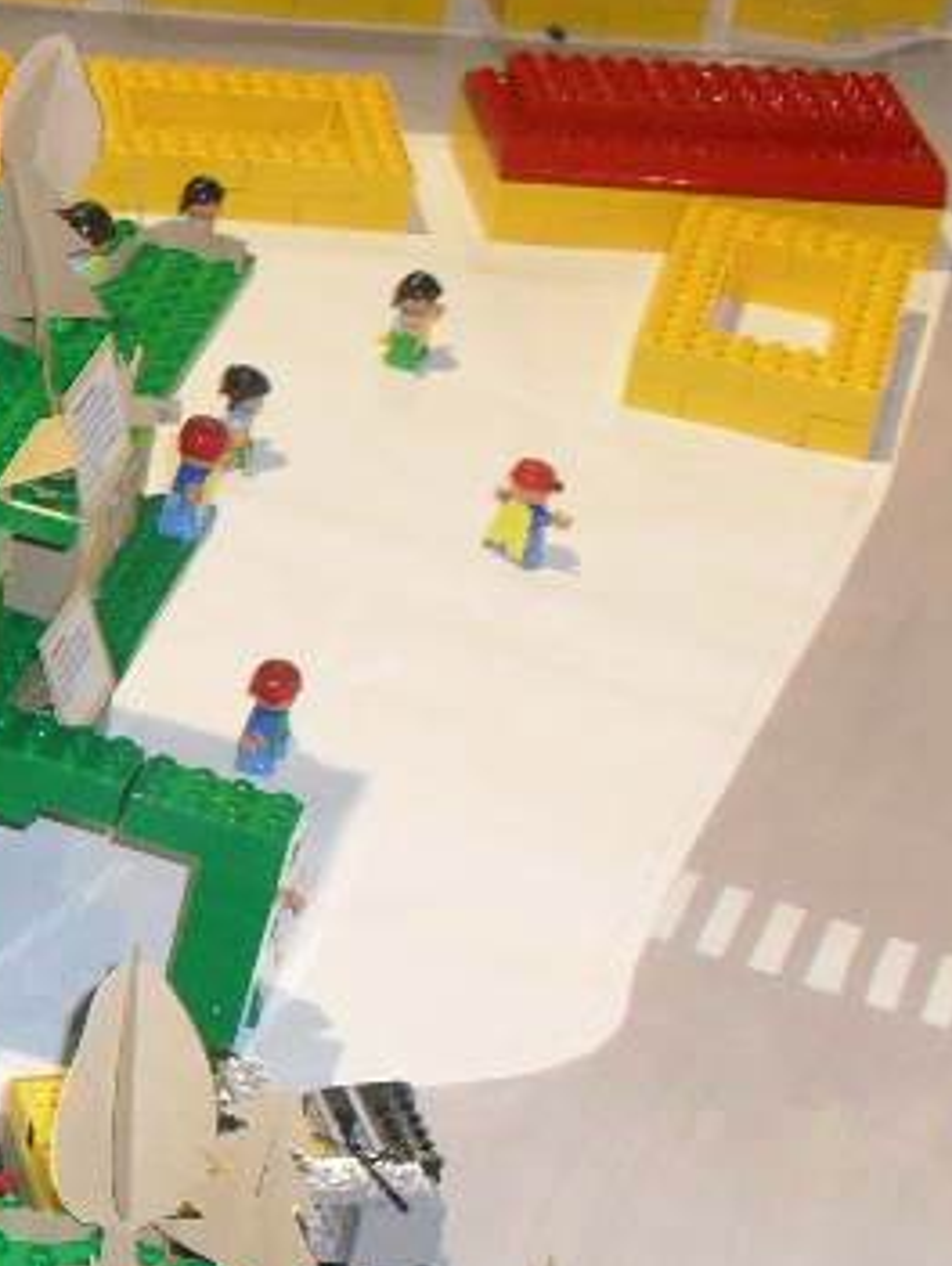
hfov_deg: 13.2
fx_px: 3733
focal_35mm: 102
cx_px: -746
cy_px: 736
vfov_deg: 19.2
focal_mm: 6.3
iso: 200
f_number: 3.2
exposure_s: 1/45
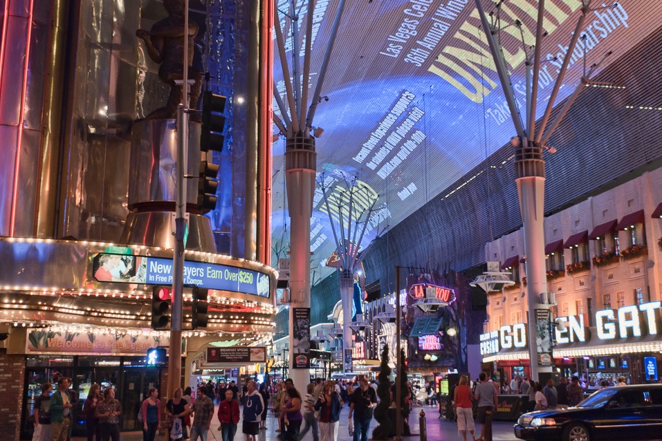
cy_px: 156
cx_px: 352
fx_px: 864
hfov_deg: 41.9
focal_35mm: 47
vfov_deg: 28.5
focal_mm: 20
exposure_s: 1/30
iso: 200
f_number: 3.5
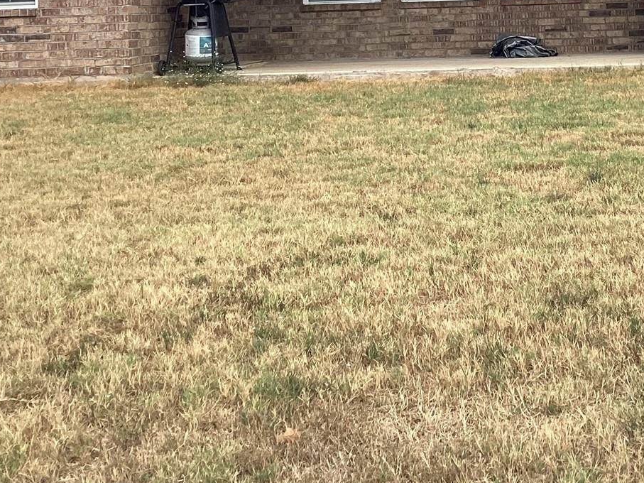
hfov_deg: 27.3
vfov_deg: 20.1
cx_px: 501
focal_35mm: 70
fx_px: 1302
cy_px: -38
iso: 25
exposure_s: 1/679
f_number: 2.4
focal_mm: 3.3
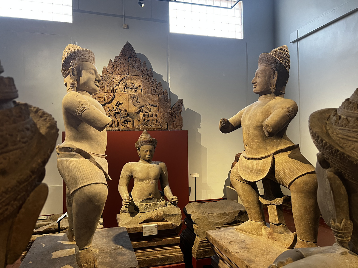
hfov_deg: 67.3
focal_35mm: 26
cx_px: 179
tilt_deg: +0.7
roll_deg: +1.2
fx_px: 269
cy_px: 134
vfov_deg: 53.1
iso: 160
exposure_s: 1/50
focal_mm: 5.7
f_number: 1.5
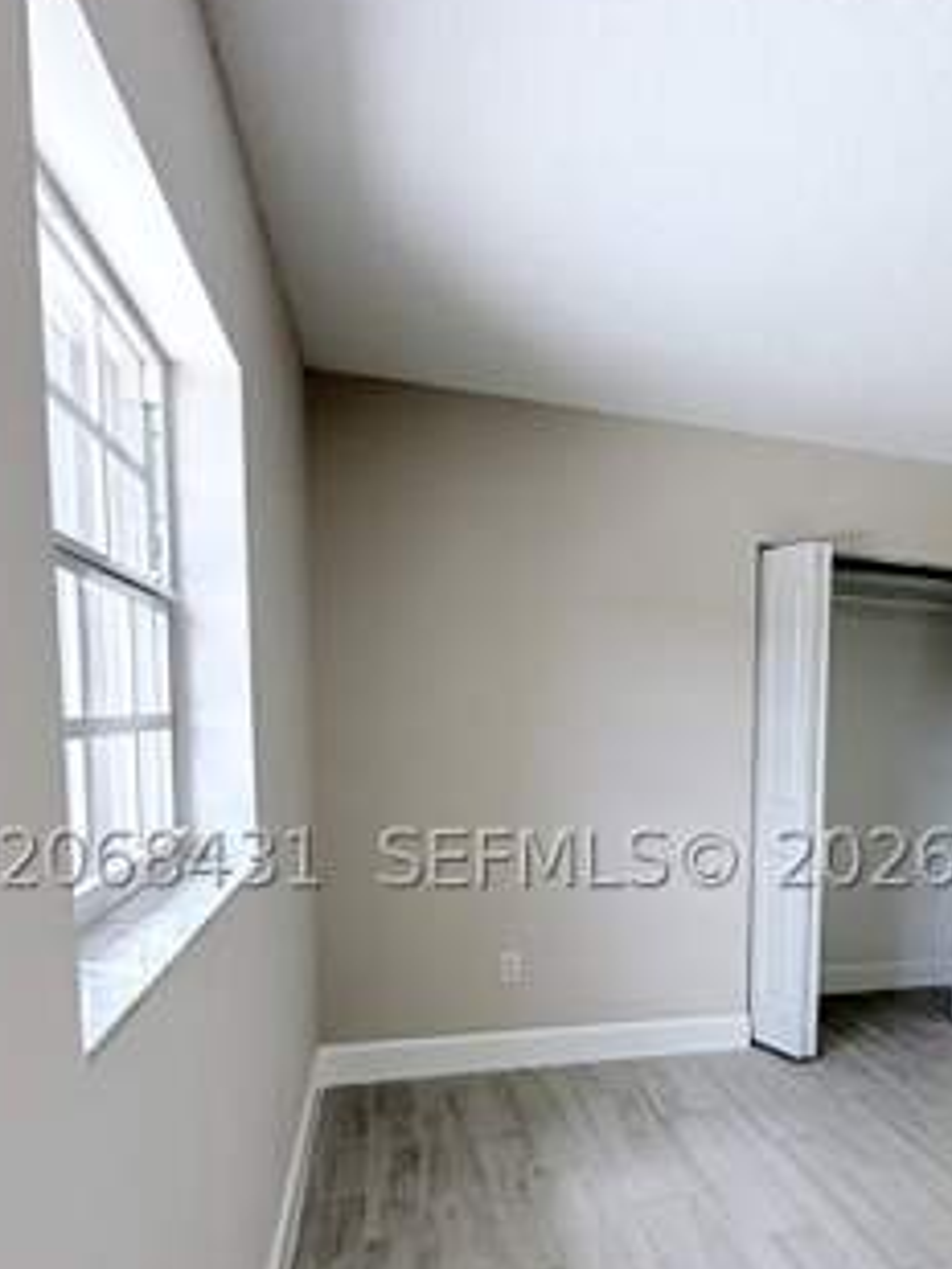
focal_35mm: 29
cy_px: 858
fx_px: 1063
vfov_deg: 60.0
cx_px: 862
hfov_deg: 43.9
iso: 80
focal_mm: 2.22
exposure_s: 1/121
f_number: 2.2
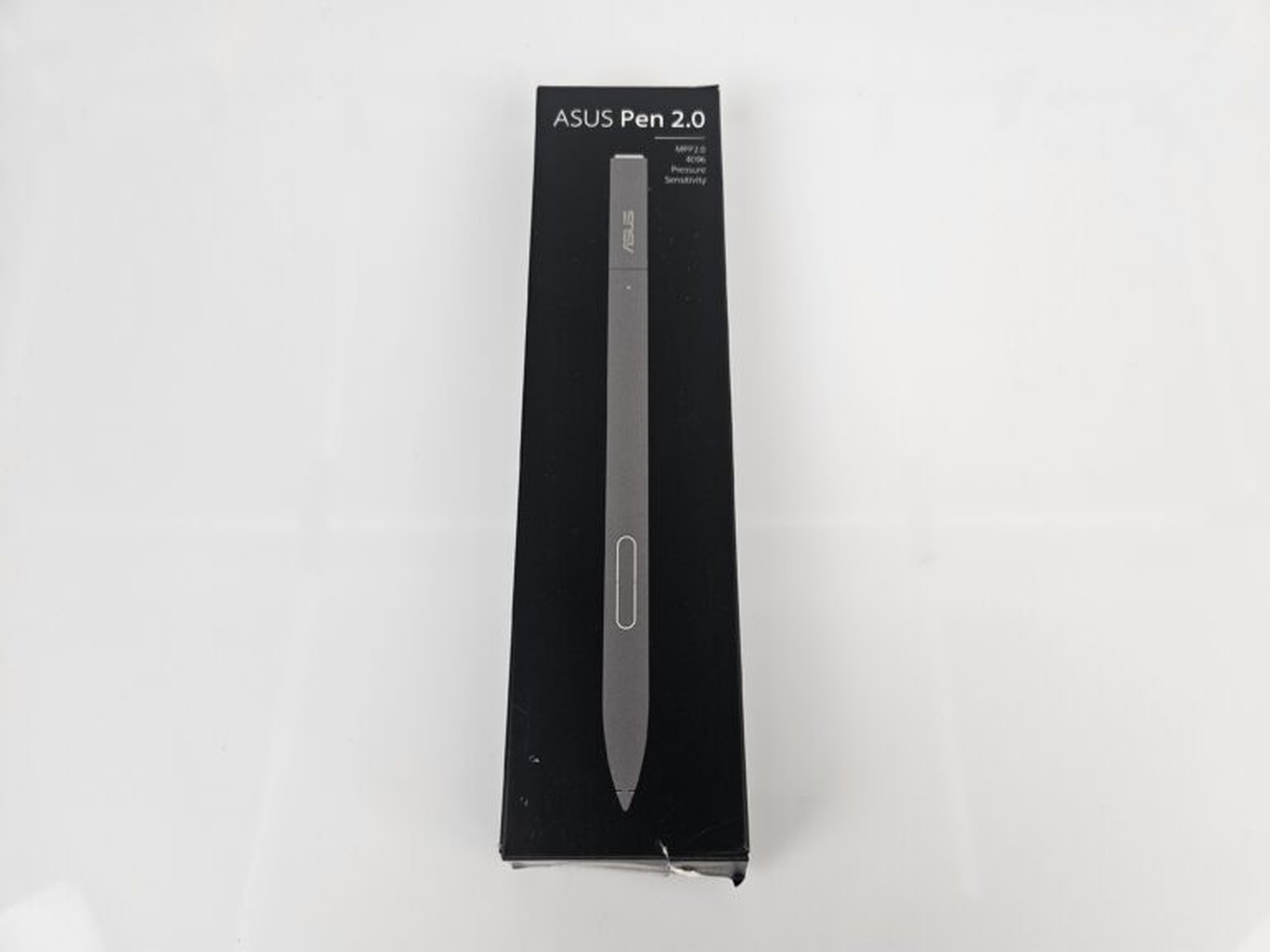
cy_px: 476
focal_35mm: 23
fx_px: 844
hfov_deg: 73.9
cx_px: 635
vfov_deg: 58.9
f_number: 1.8
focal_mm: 5.4
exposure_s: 1/359
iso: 125
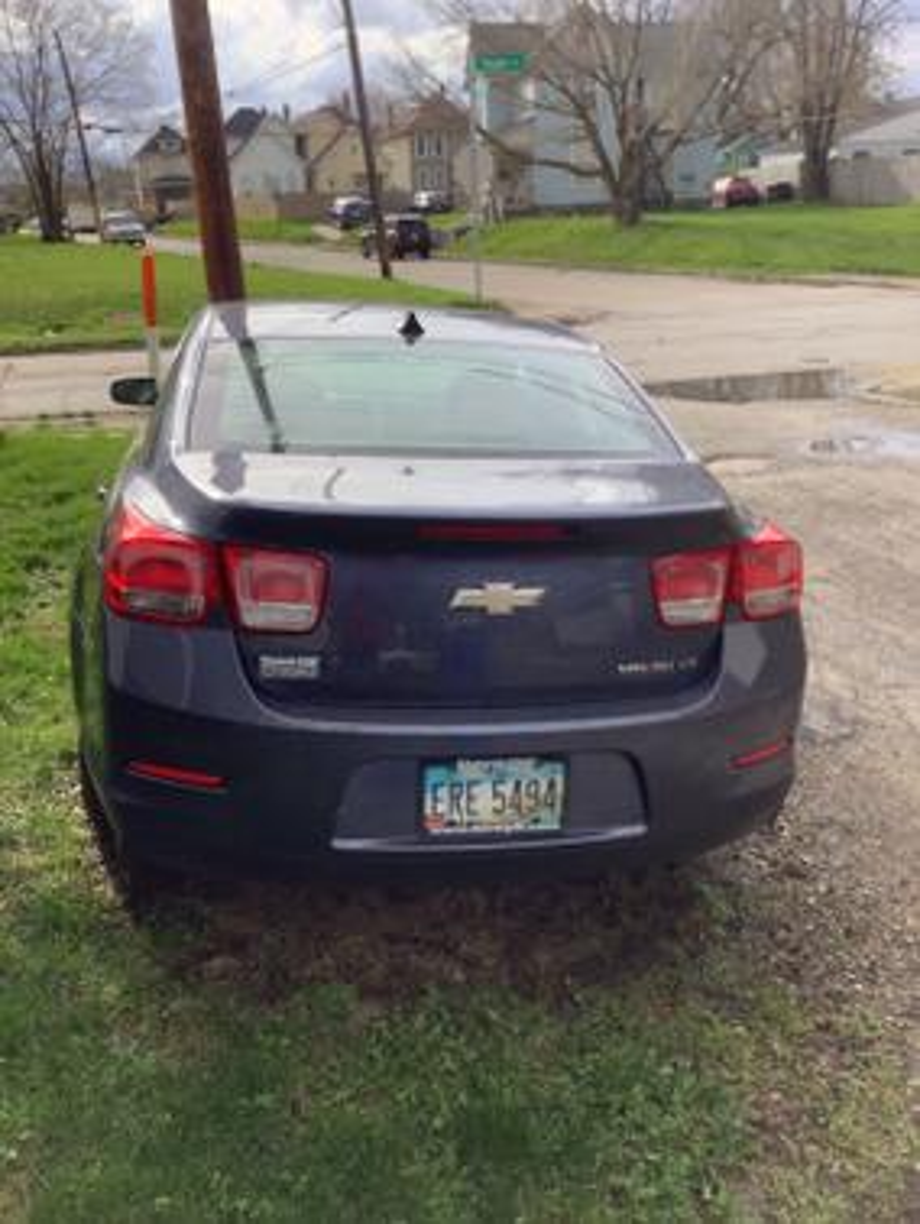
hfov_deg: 45.5
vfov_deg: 58.3
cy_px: 612
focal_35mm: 31
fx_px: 1097
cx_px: 460
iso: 25
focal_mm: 3.3
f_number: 2.4
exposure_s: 1/326
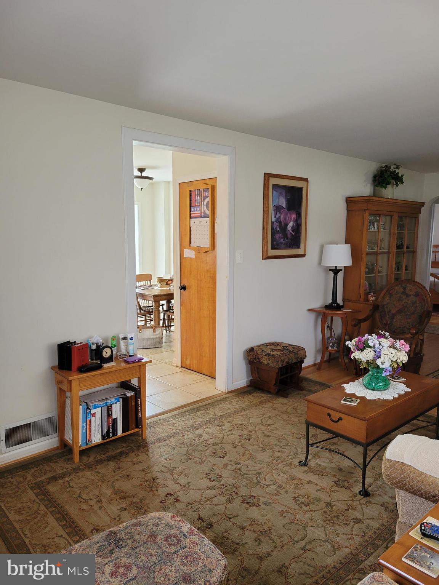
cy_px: 292
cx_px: 220
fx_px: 440
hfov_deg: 53.1
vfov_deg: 67.3
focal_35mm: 26
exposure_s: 1/39
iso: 160
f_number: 1.8
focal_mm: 5.4
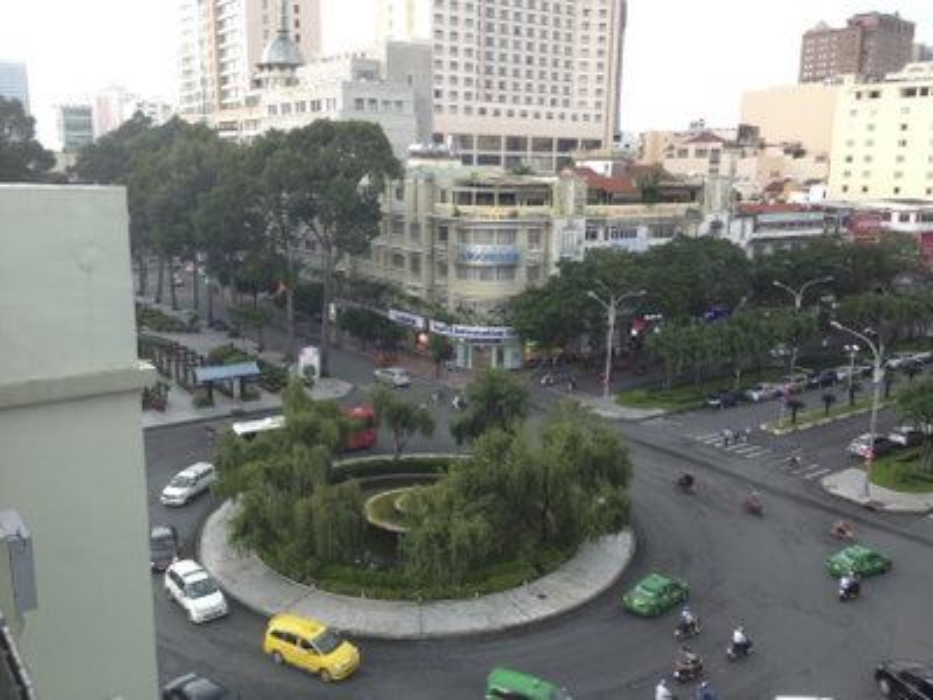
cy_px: 350
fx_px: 889
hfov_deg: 55.4
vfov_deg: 42.9
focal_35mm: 33
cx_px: 466
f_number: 2.4
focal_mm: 4.13
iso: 64
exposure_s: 1/24
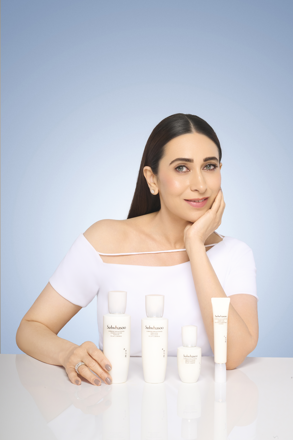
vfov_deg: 36.2
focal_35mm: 55
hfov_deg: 24.6
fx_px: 671
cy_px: 220
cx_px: 146
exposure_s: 1/160
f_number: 20
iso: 1600
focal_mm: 55
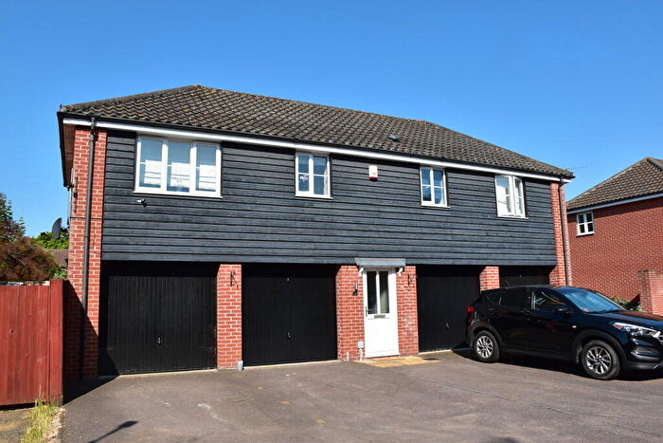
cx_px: 332
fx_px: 497
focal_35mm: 27
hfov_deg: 67.4
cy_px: 222
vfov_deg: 47.9
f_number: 11
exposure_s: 1/400
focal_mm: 18
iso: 400
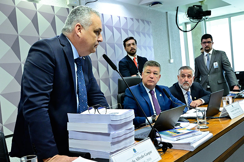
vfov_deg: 31.8
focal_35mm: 42
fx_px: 284
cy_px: 81
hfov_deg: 46.5
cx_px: 122
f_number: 5
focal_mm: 28
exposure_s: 1/200
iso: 4000
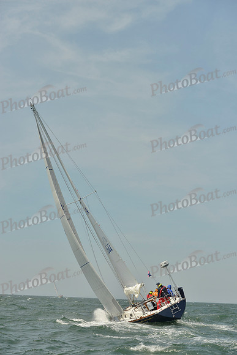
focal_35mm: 70
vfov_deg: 28.8
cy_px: 178
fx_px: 691
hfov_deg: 19.5
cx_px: 118
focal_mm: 70
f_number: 8
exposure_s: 1/1250
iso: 200
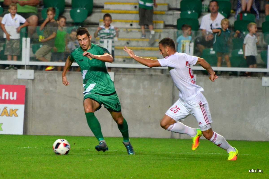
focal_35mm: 450
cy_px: 90
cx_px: 134
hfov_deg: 4.6
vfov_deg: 3.1
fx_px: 3364
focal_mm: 300
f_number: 5.6
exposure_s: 1/500
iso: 3200
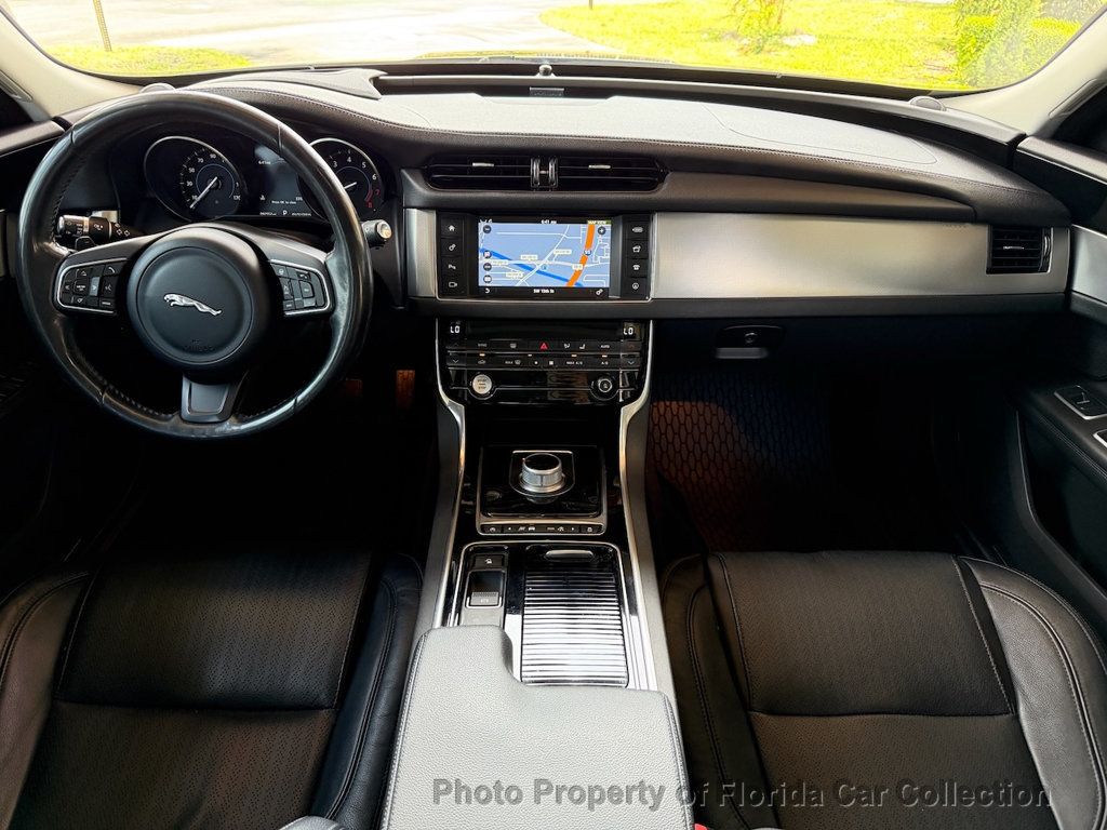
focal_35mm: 24
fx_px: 768
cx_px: 554
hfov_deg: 71.6
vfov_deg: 56.8
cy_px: 415
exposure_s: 1/60
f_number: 1.78
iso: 250
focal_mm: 6.76
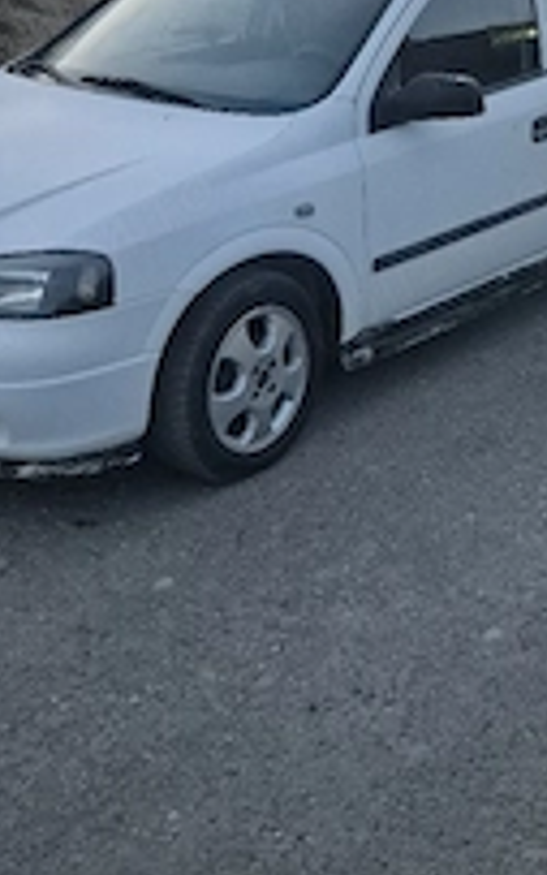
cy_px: 328
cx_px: 495
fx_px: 1144
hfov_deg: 26.0
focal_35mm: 48
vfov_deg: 41.5
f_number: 1.8
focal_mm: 5.4
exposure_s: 1/100
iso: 1250
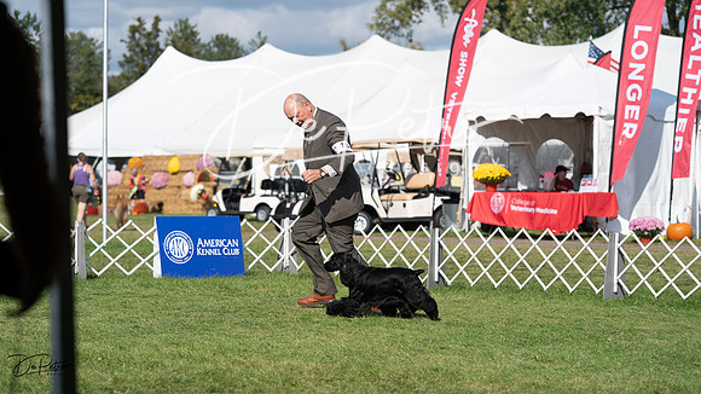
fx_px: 1986
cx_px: 350
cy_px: 197
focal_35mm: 107
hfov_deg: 20.0
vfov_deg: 11.3
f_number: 4
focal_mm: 102
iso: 100
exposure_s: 1/1250
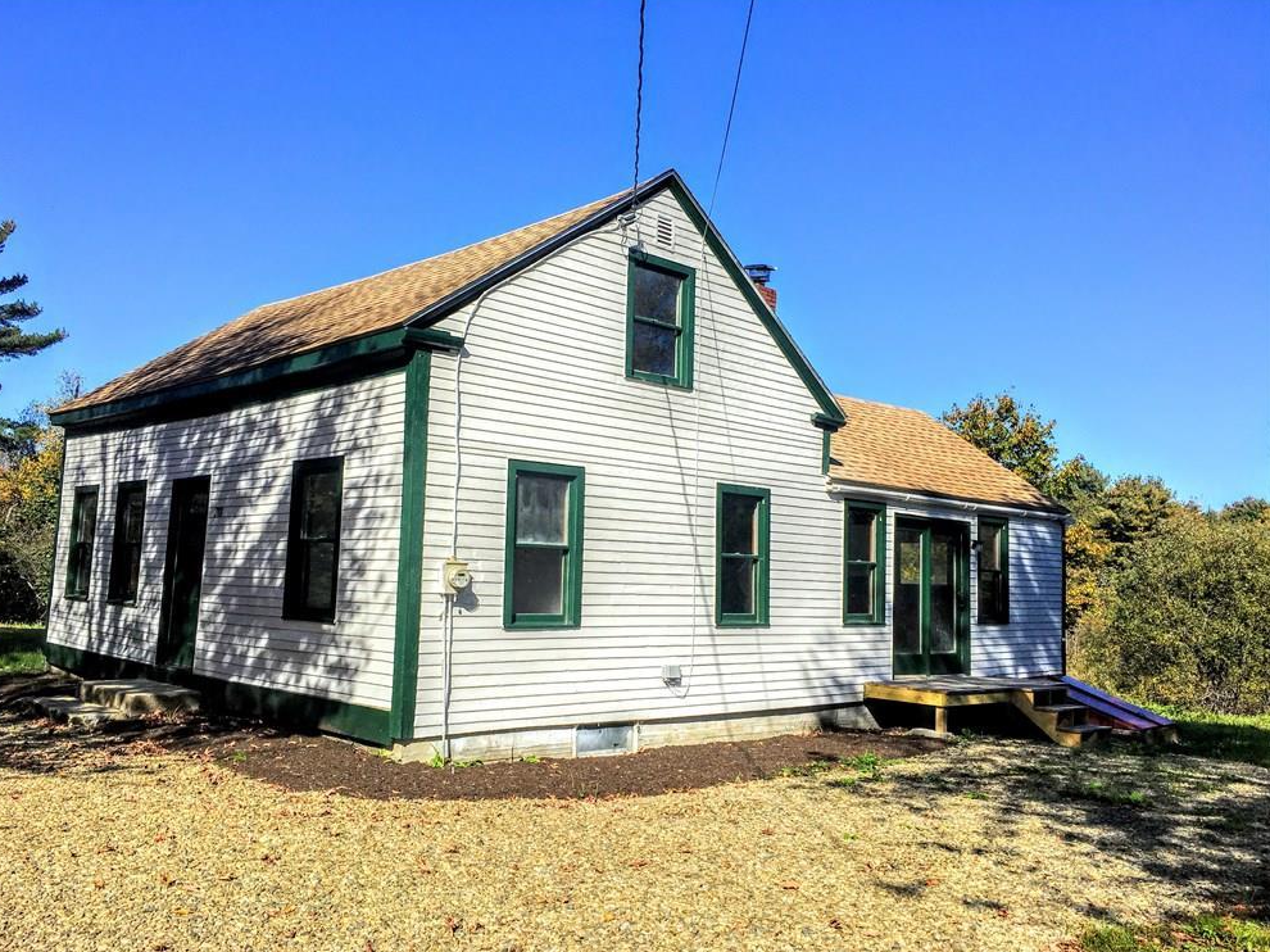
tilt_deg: +4.2
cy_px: 480
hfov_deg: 60.0
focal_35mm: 30
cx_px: 618
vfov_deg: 46.8
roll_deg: -2.0
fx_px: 1100
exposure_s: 1/3663
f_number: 2.2
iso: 25
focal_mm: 4.15
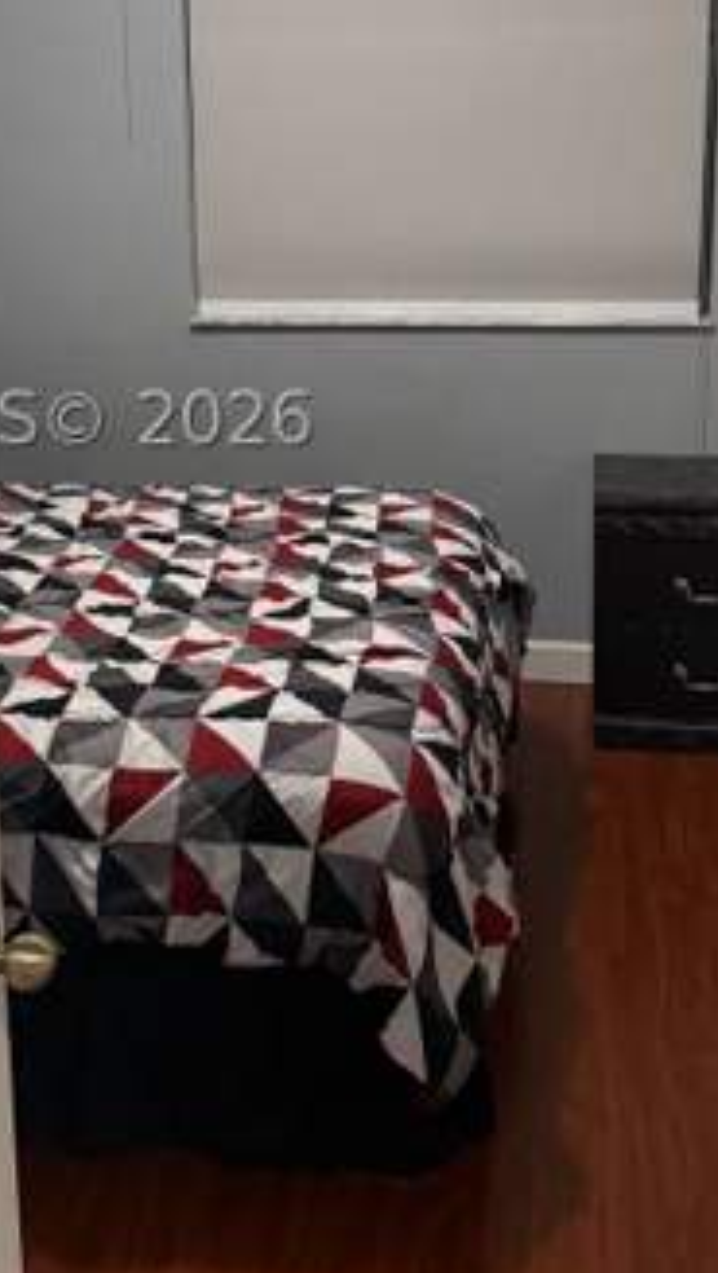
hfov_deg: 23.4
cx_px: 221
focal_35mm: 51
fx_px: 1723
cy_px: 419
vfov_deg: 40.0
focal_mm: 6.76
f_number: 1.78
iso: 500
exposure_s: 1/60
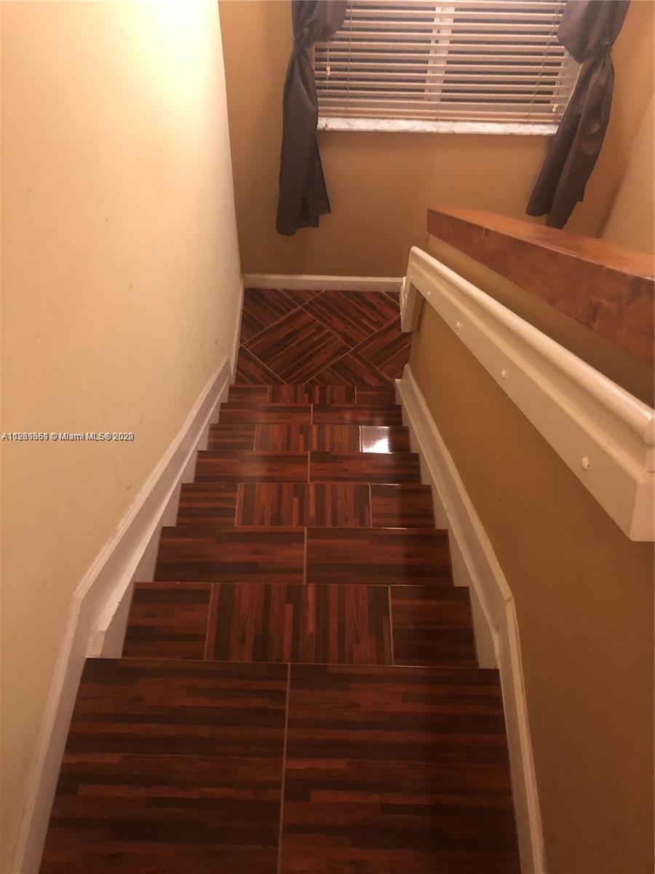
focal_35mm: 28
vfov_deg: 63.4
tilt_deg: -54.0
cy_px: 437
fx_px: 706
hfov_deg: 49.7
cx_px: 328
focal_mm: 4
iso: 100
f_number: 1.8
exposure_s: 1/4
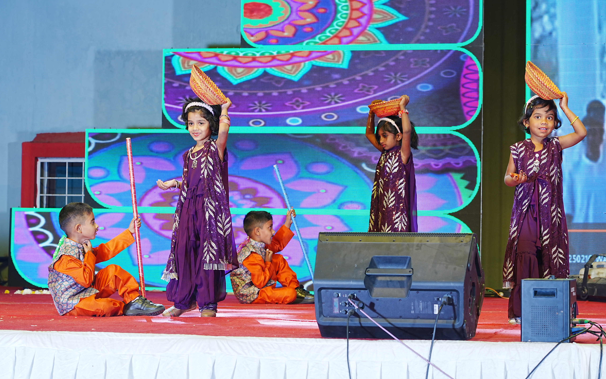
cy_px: 184
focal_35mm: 108
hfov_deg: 19.3
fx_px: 1784
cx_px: 301
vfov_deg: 12.1
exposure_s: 1/160
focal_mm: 105
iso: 400
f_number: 5.6
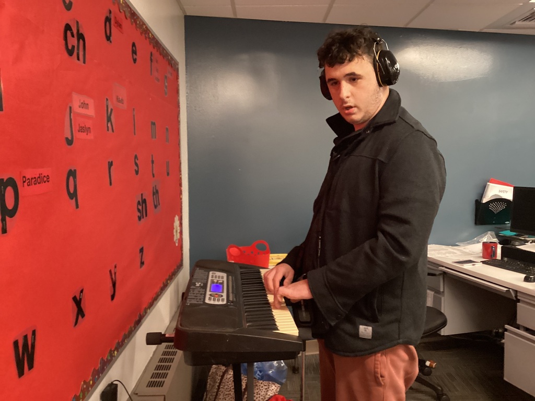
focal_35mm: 31
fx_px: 479
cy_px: 200
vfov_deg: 45.4
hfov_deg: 58.4
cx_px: 268
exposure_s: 1/40
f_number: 2.4
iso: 320
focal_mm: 3.3
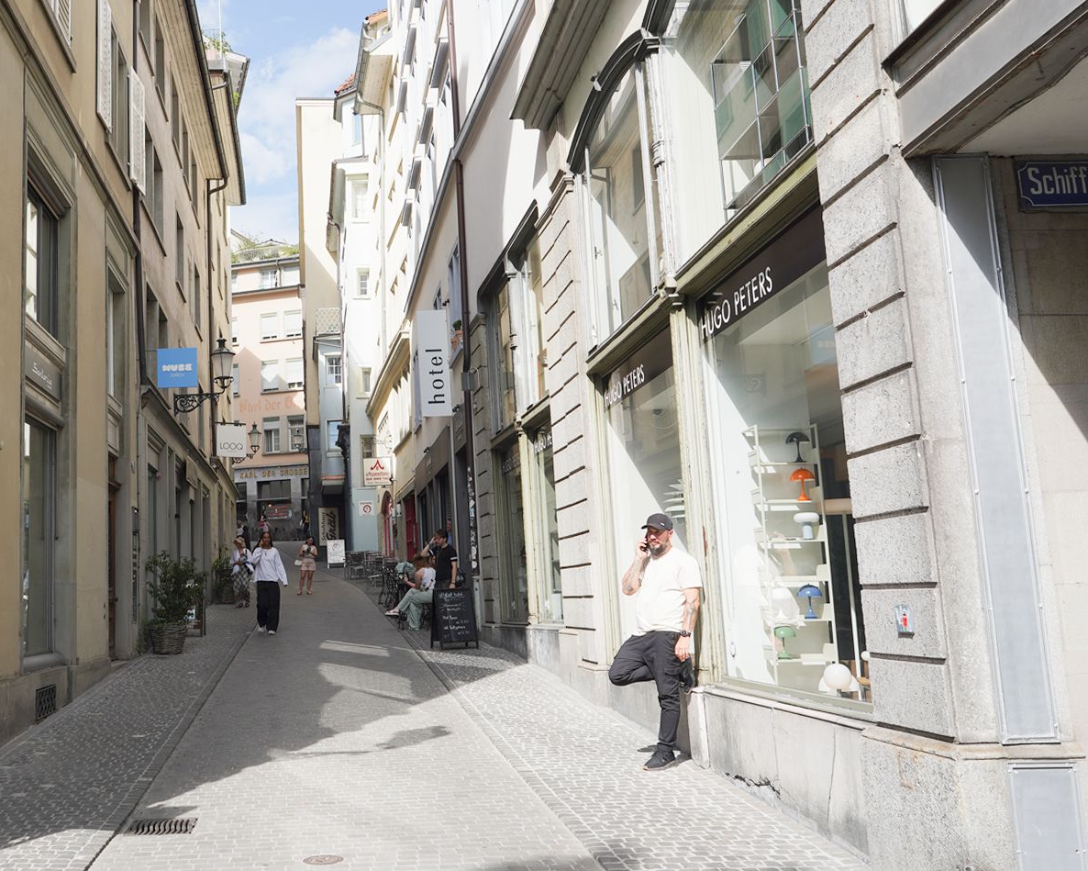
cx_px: 305
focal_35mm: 38
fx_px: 1224
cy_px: 399
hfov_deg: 46.6
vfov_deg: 39.1
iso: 100
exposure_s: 1/100
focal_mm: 24
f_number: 13
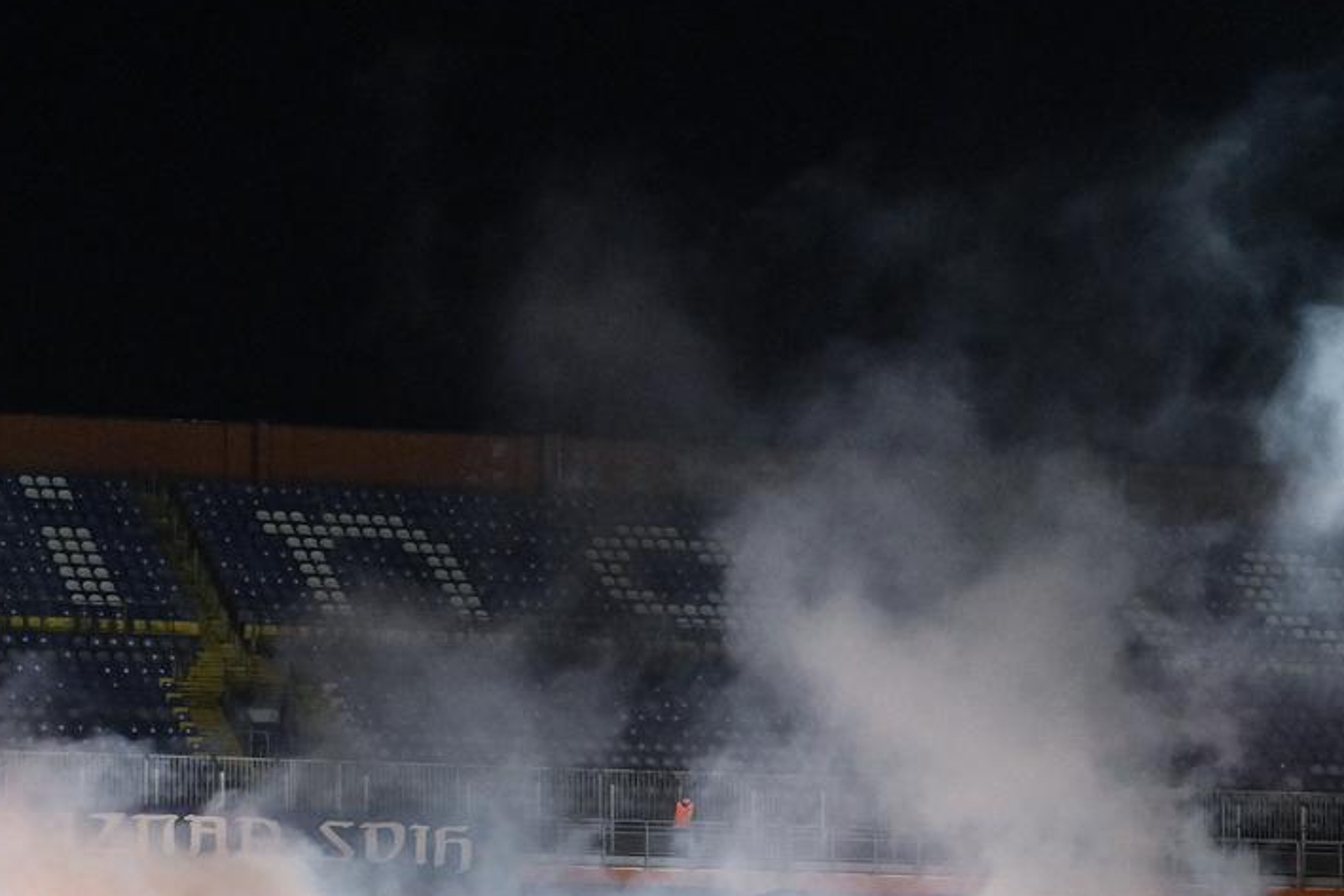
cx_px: 129
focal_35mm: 158
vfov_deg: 8.6
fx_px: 5899
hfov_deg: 12.9
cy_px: 869
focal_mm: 70
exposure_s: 1/2000
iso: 4000
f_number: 2.8
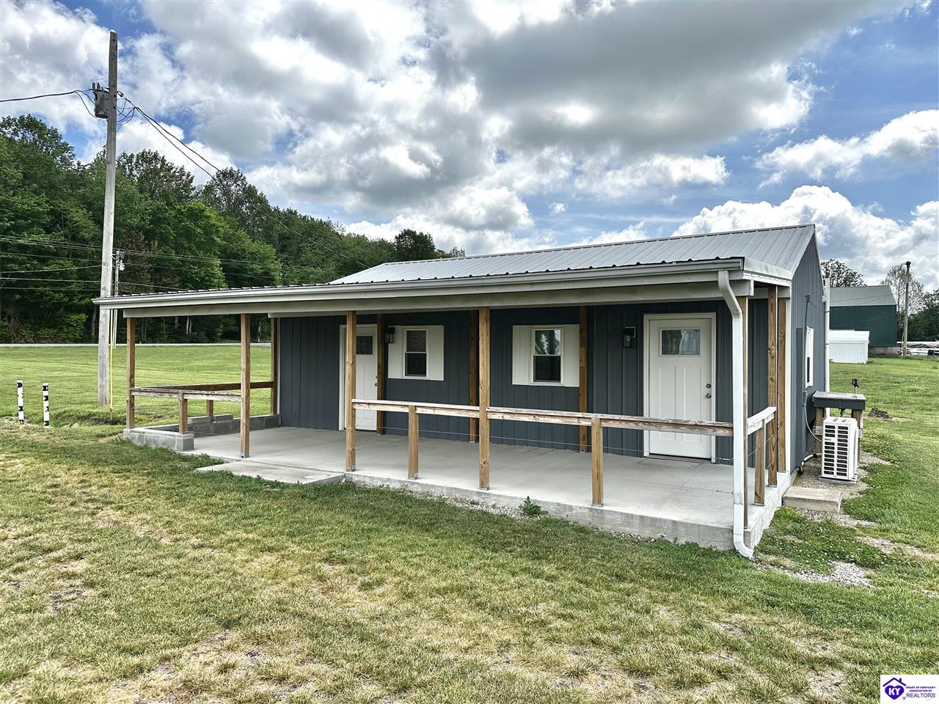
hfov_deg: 71.6
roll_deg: -0.7
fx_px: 651
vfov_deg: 56.8
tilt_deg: +0.5
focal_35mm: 24
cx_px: 470
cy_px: 352
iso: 80
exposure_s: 1/6211
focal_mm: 6.86
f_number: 1.78
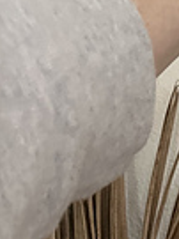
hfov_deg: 11.2
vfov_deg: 15.1
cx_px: 323
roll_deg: +4.6
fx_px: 849
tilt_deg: -8.4
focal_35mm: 123
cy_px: 336
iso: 500
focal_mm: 5.1
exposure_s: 1/60
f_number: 1.6
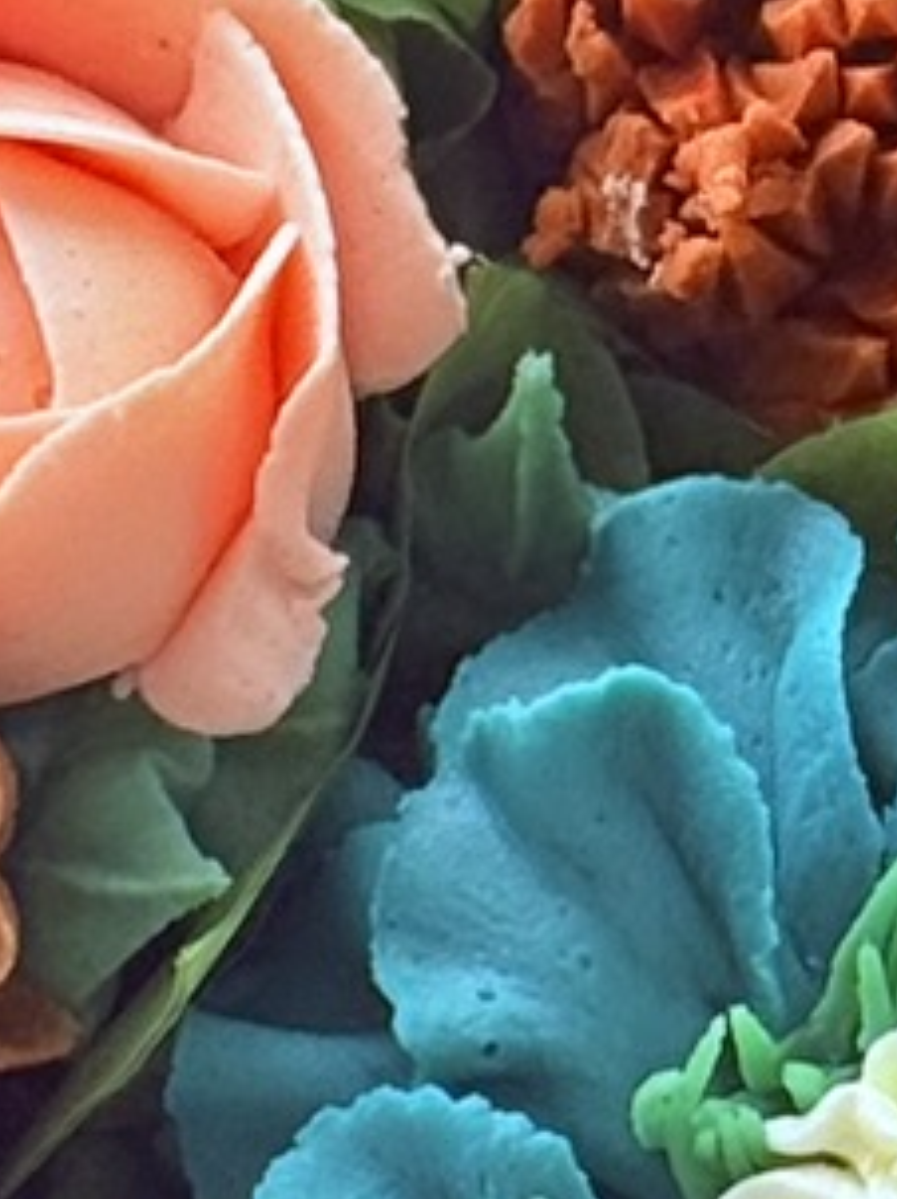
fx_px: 11279
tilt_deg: -55.7
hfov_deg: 4.6
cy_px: 250
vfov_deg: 6.1
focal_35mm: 326
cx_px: 254
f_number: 1.78
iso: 100
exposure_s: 1/513
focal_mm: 6.76
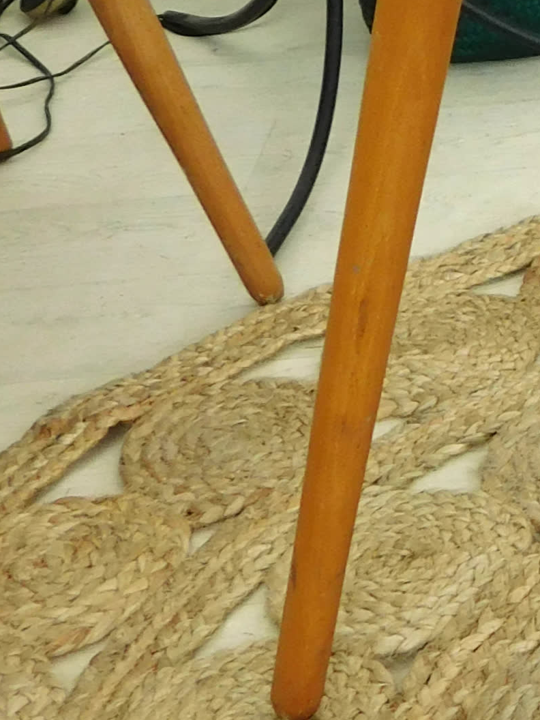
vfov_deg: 20.1
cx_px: 999
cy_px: 112
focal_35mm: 96
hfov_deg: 13.6
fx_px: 1997
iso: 125
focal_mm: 4
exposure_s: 1/13
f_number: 3
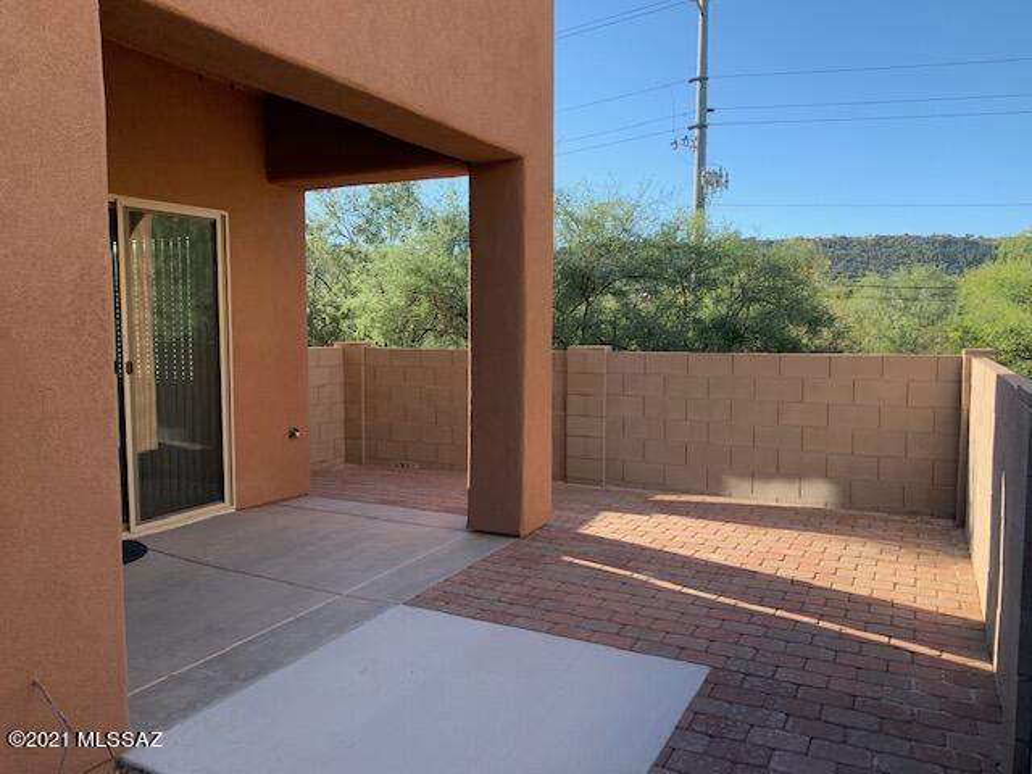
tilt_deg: -4.9
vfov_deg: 53.1
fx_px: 775
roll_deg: -0.8
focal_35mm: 26
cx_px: 516
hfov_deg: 67.3
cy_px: 387
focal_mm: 4.25
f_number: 1.8
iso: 25
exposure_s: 1/490
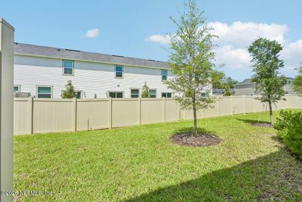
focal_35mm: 14
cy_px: 101
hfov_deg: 104.3
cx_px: 151
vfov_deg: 81.2
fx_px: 117
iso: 100
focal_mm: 14
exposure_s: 1/350
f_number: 8
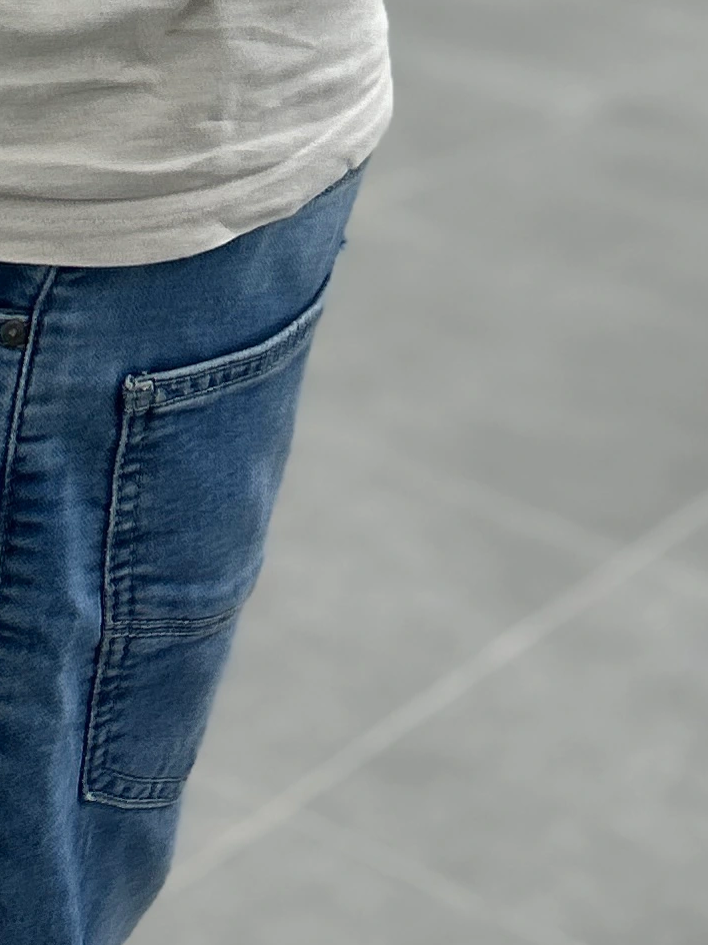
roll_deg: -5.7
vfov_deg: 15.5
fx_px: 3027
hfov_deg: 12.8
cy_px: -707
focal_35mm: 111
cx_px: -291
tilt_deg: -2.8
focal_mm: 5.7
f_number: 1.5
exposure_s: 1/100
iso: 32
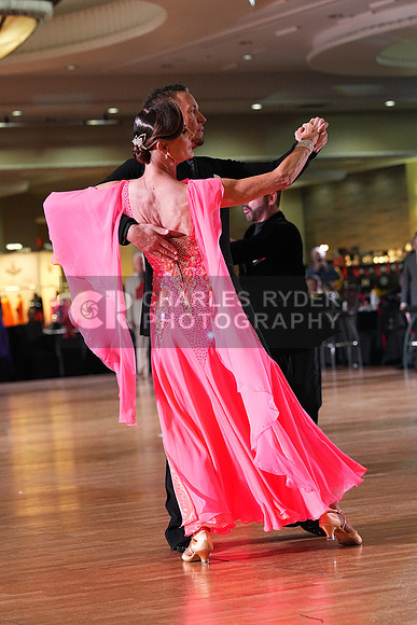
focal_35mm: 119
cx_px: 208
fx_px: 2066
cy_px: 312
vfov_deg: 17.2
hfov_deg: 11.5
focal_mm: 119
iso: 6400
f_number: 5
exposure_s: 1/400
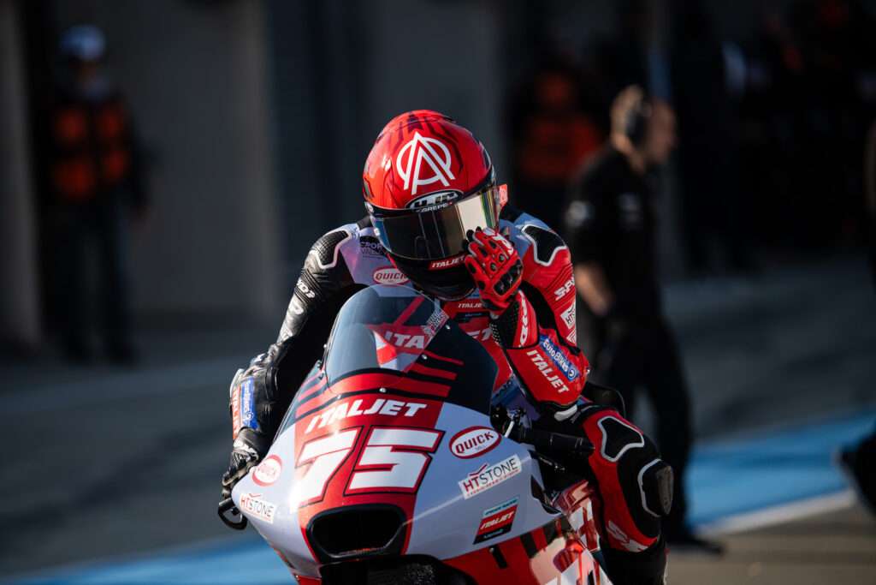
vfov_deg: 3.4
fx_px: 9734
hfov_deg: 5.2
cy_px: 292
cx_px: 438
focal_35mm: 400
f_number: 4.5
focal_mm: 400
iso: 200
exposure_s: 1/1600
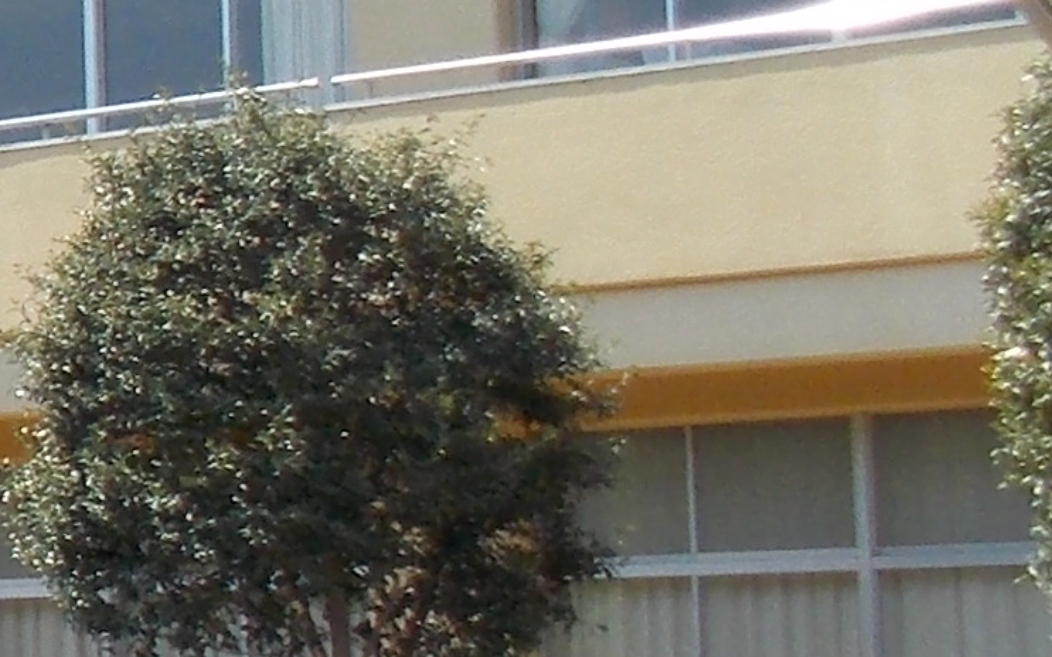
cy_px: 154
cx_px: -1162
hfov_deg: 12.1
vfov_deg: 8.7
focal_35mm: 151
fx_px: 4328
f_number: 3.3
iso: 80
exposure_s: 1/500
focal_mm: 4.1
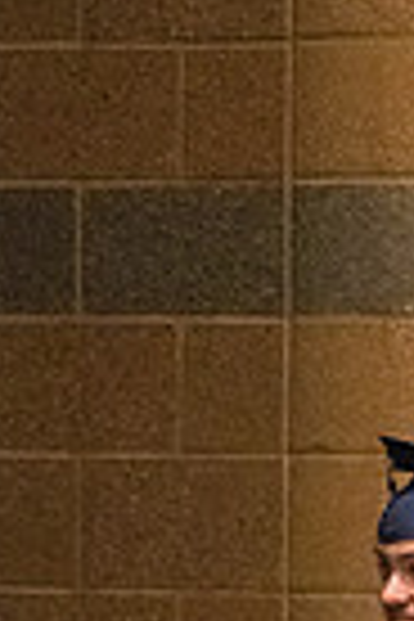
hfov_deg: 1.4
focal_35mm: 975
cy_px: 958
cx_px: 295
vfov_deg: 2.1
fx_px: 16817
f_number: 4.5
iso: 8000
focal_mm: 200
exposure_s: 1/250
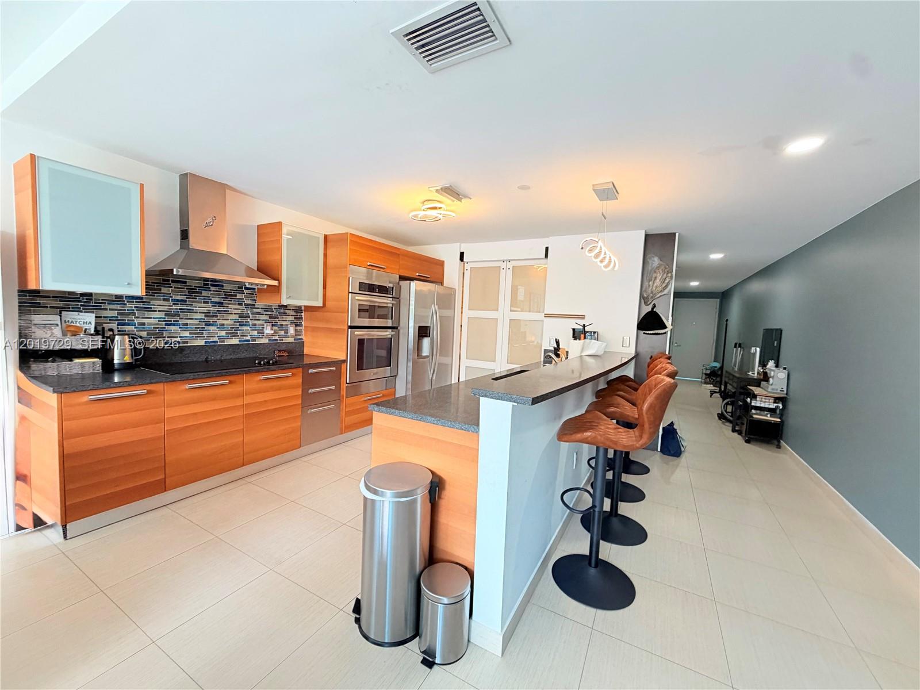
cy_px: 345
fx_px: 372
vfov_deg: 85.7
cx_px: 460
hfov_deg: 102.1
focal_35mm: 14
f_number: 2.2
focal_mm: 2.22
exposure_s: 1/121
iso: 160
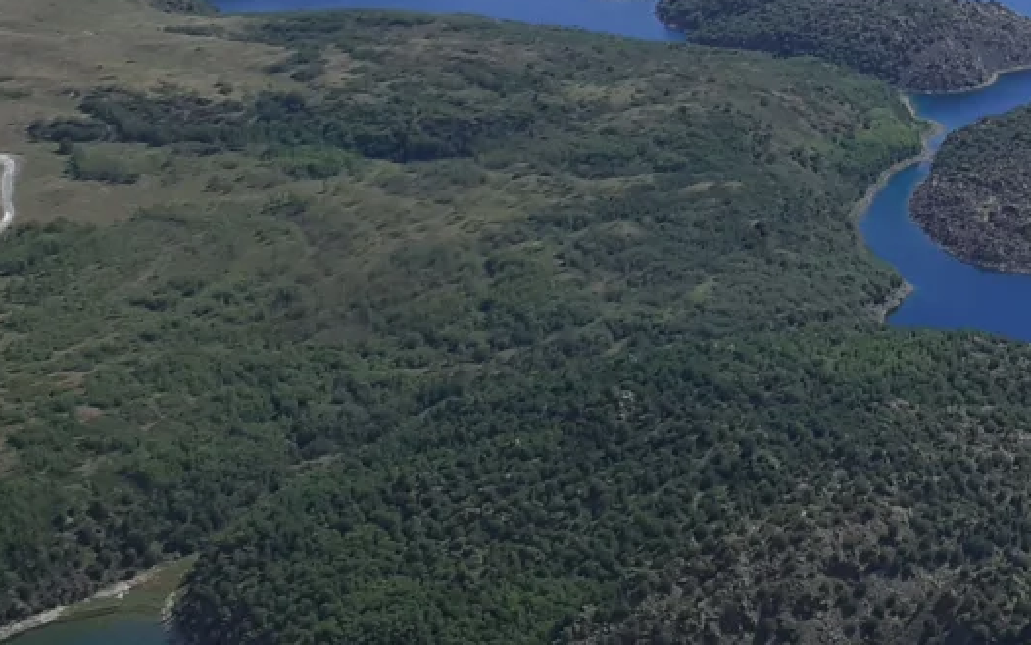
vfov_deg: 14.3
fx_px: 2445
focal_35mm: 87
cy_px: -249
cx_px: 1172
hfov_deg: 22.3
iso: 40
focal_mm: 3.6
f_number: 1.9
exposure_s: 1/3012
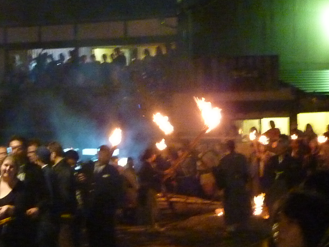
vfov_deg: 10.9
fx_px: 1292
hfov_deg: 14.5
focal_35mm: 136
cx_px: 188
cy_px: 145
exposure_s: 1/10
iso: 800
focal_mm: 9.1
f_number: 3.9
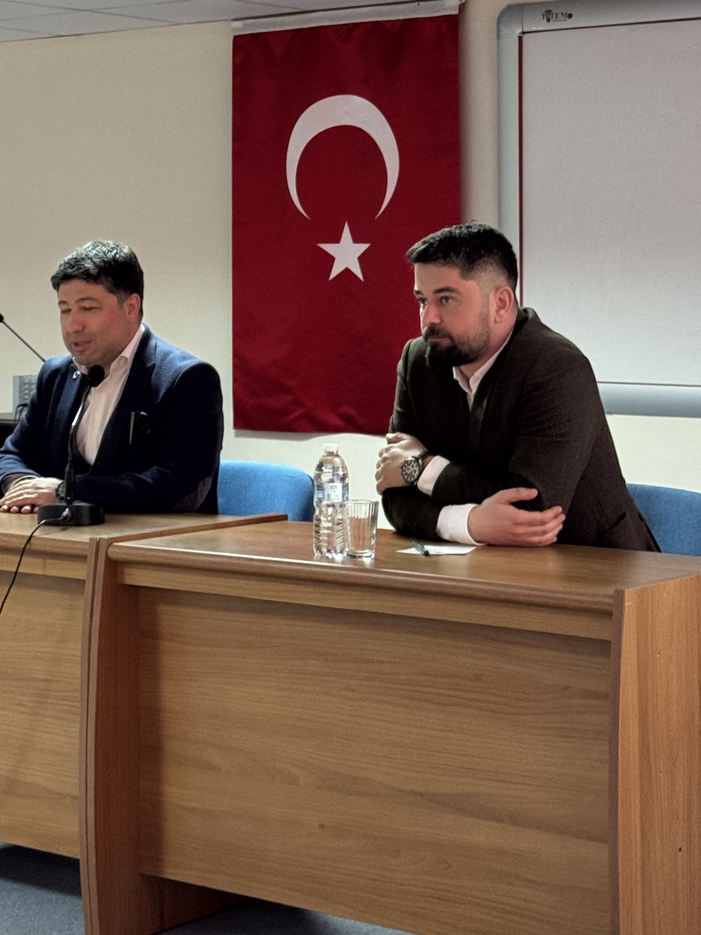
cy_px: 211
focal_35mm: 83
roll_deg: +0.0
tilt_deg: +1.6
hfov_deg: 17.7
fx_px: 2241
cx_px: 195
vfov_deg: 23.3
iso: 400
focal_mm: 6.76
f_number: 1.78
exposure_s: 1/40
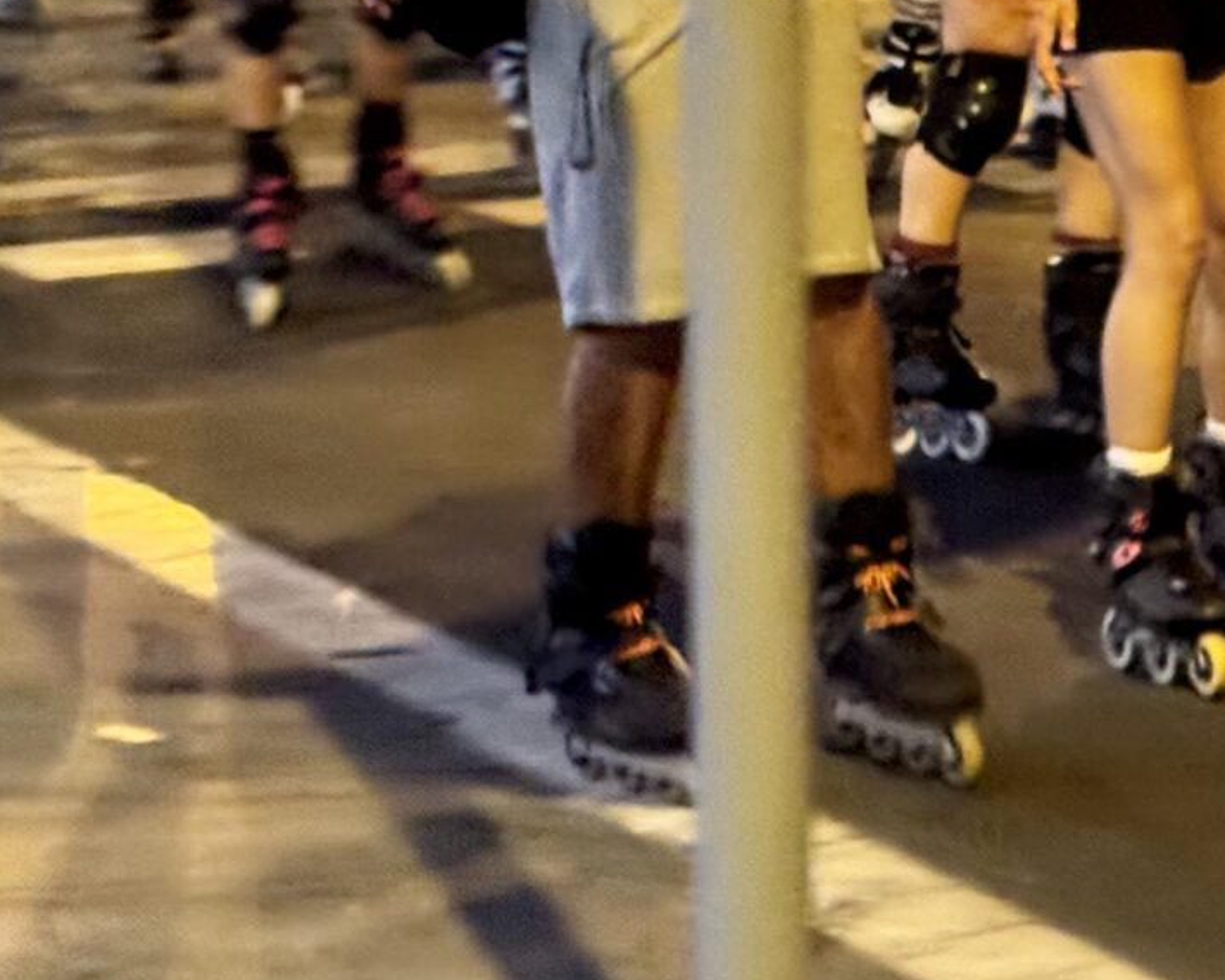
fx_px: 6127
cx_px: 1349
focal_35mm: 169
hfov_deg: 11.3
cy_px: -50
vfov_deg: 9.1
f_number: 1.78
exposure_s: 1/25
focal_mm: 6.76
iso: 500
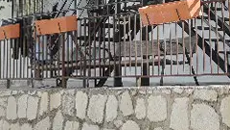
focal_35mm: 160
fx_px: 976
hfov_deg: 13.4
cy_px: -84
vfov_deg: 7.4
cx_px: 185
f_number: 4.5
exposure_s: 1/320
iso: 80
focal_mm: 11.8
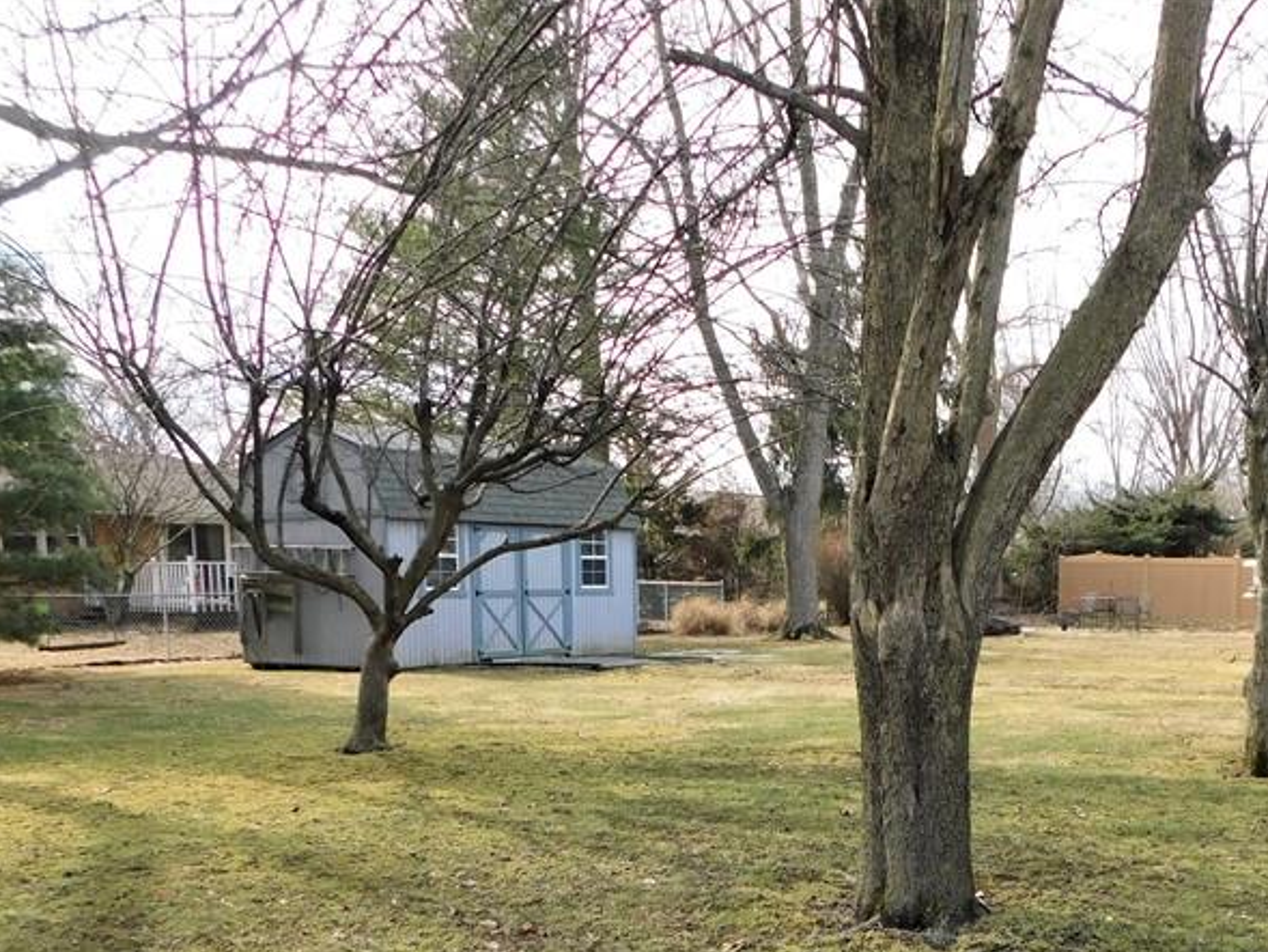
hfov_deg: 45.7
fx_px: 1466
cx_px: 889
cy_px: 821
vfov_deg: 34.4
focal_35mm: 40
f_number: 3
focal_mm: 4
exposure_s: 1/400
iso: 125
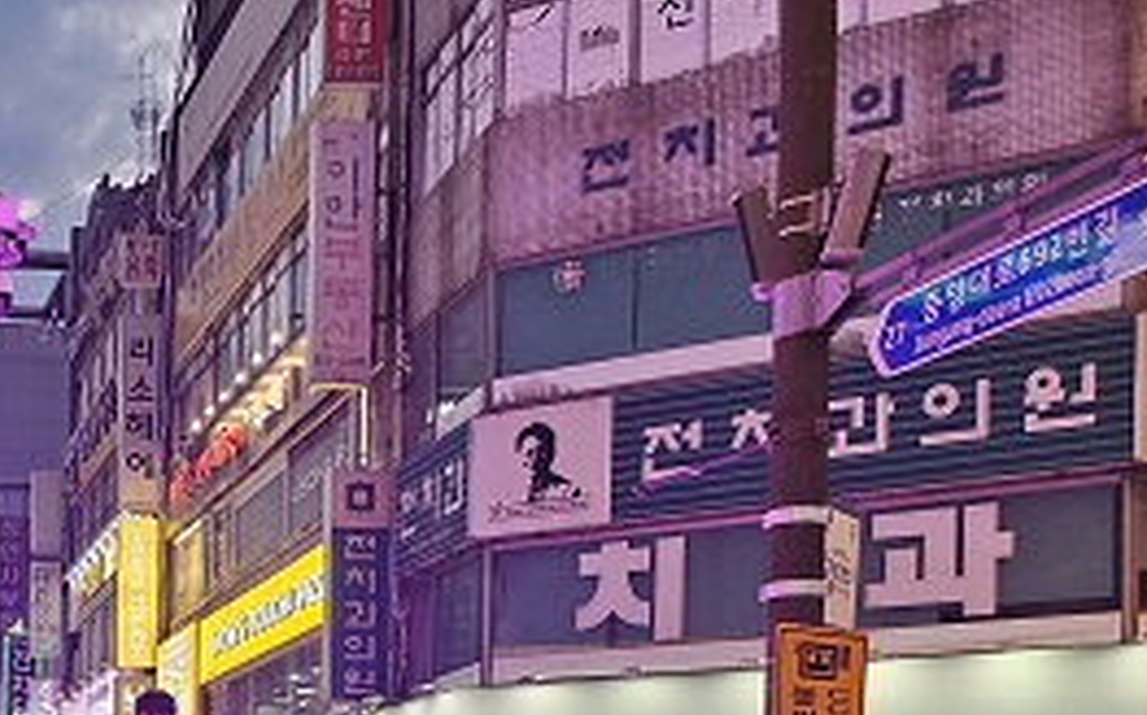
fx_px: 1812
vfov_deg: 20.5
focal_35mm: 58
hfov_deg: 31.4
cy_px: 911
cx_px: -96
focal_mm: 5
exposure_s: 1/120
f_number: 1.8
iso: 250
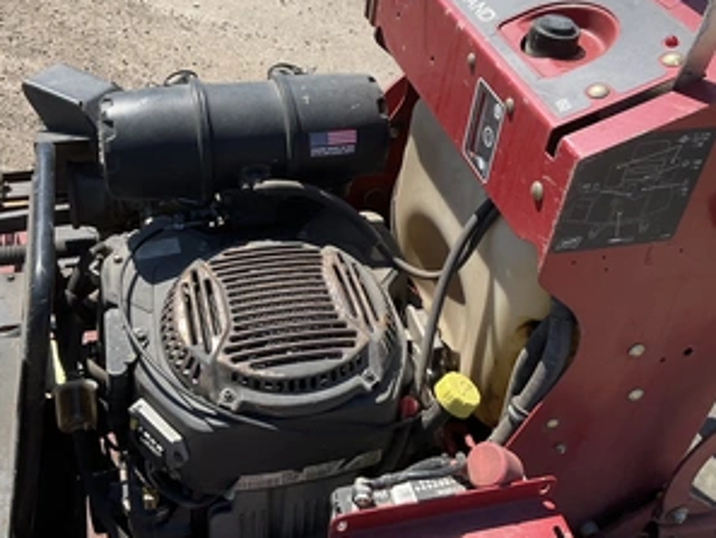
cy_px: 186
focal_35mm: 39
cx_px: 297
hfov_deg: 47.6
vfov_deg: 36.5
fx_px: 807
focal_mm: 3
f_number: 1.8
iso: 25
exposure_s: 1/1221
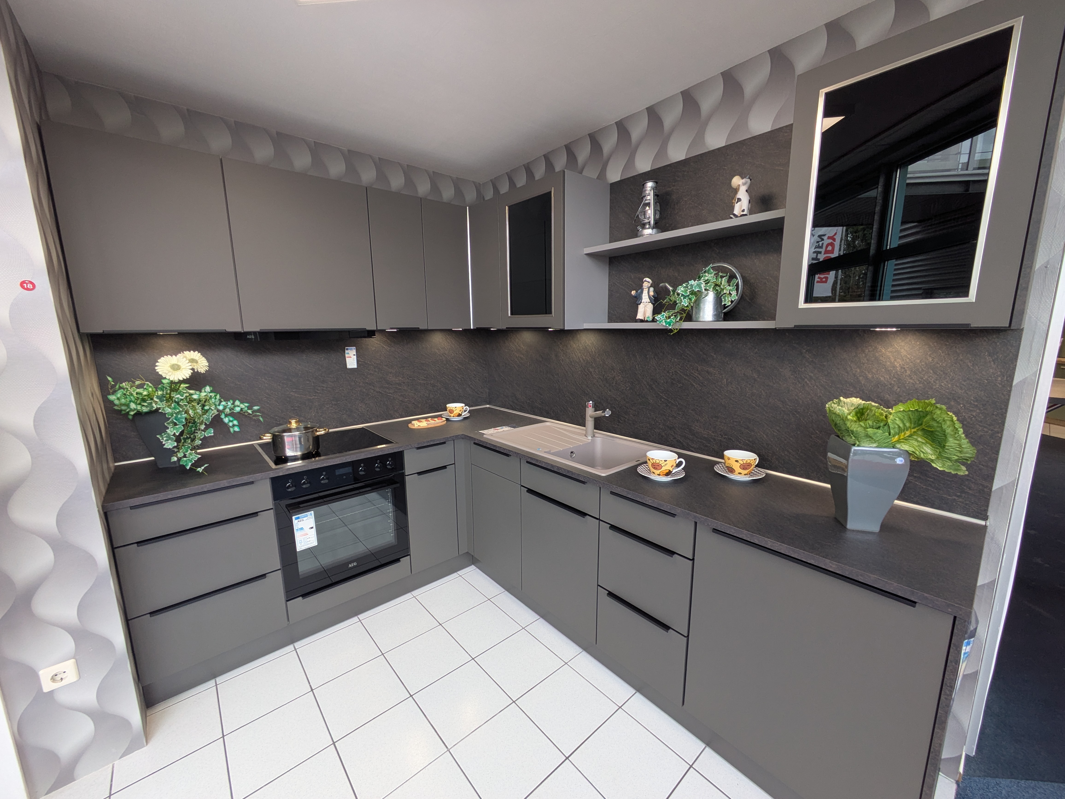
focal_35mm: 14
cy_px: 400
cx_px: 532
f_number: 2.2
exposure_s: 1/50
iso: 112
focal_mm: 1.83
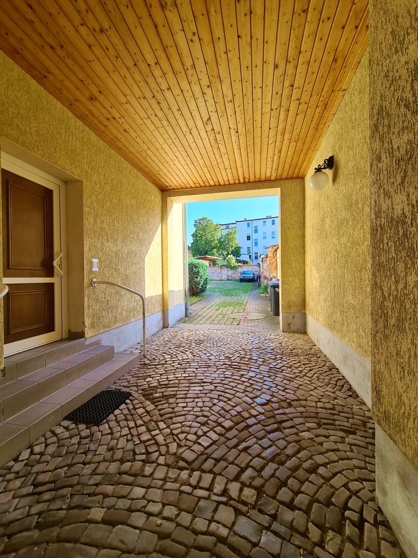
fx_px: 209
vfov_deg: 106.2
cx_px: 209
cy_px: 279
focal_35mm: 13
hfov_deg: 89.9
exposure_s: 1/311
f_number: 2.2
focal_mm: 2.2
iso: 50
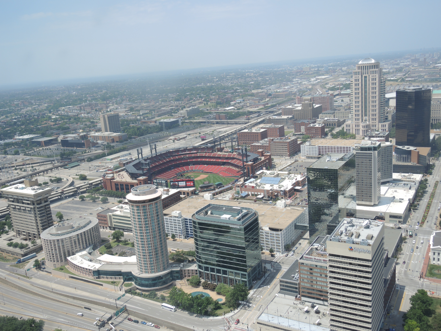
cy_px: 166
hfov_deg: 55.4
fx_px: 420
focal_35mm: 33
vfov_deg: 42.9
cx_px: 220
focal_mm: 7
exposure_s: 1/1250
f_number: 2.5
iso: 80
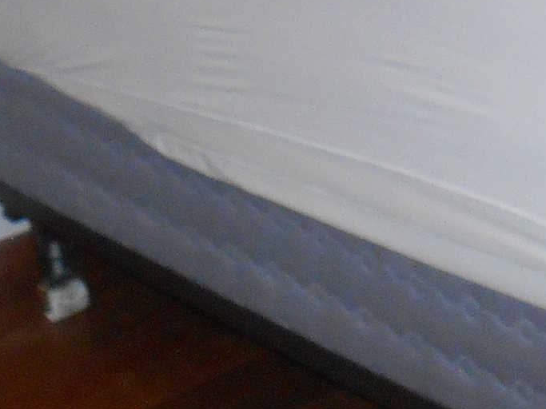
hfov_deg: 16.7
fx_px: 1845
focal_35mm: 117
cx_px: 442
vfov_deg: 11.0
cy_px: -509
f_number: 3.4
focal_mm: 4.7
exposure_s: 1/25
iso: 280
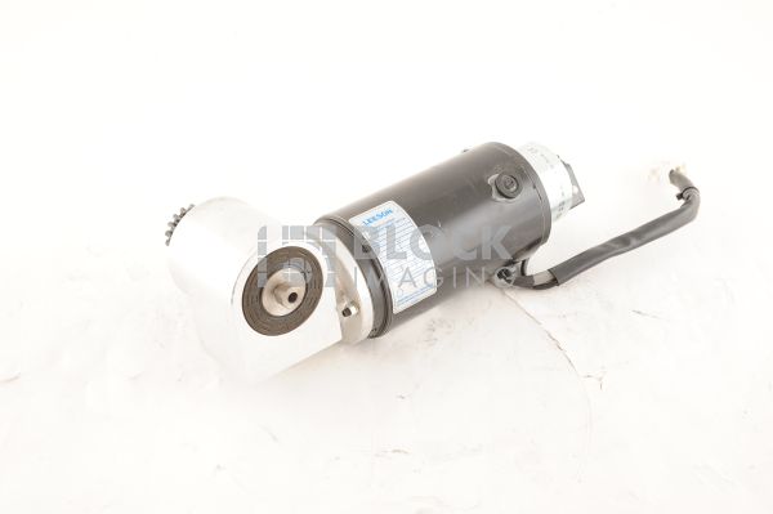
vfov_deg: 26.9
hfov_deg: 39.6
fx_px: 1073
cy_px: 257
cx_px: 386
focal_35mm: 50
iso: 1600
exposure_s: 1/125
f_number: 10
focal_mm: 50
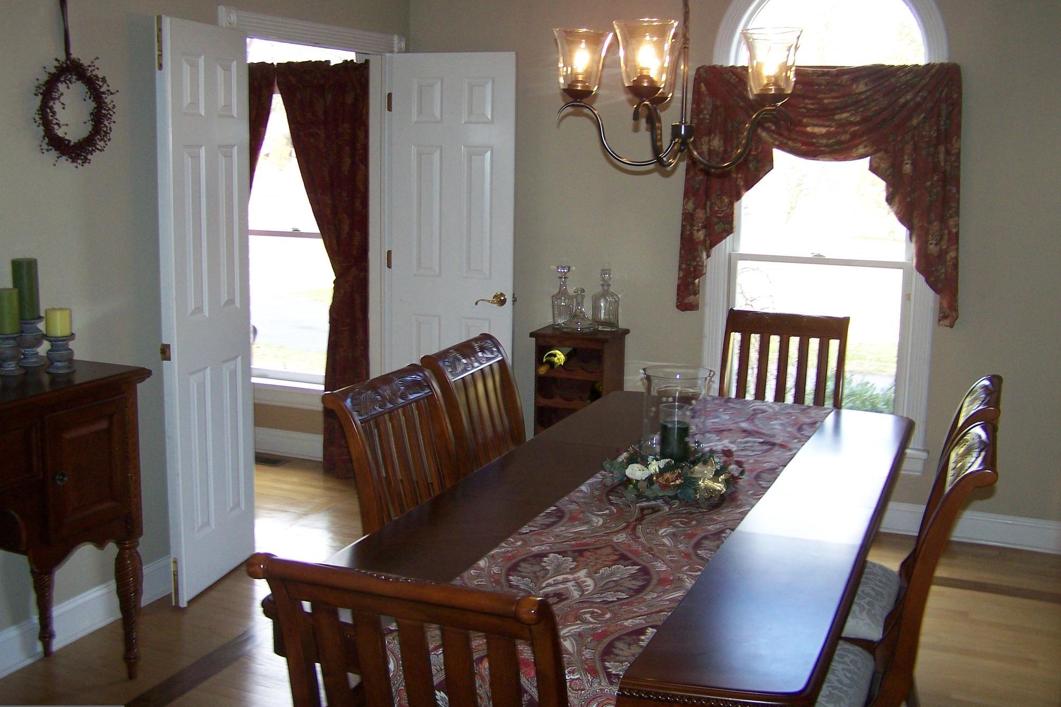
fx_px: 1179
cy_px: 345
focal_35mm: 40
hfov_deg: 48.5
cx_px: 530
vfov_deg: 33.4
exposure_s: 1/60
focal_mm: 6.3
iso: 160
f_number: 2.8
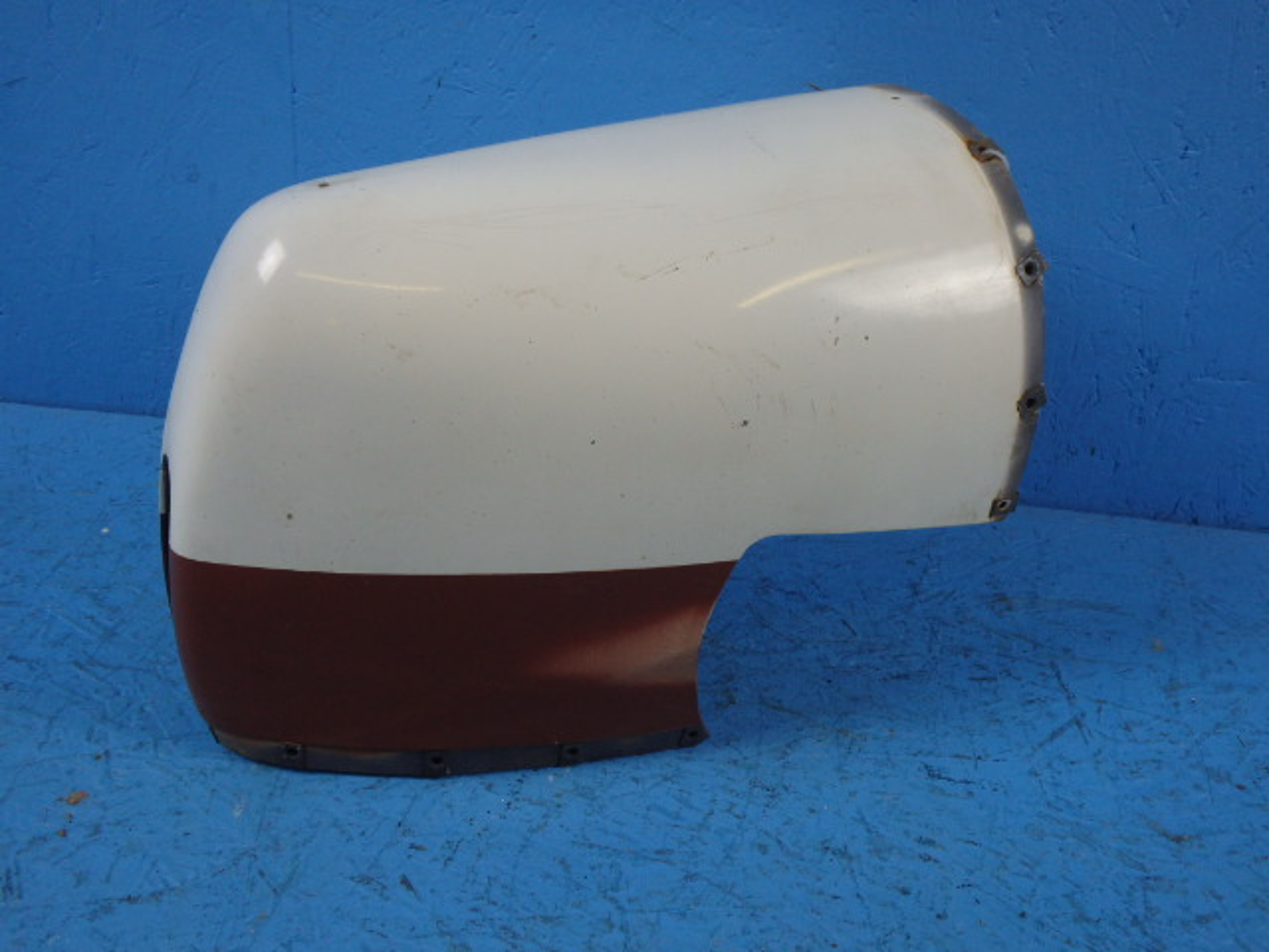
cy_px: 476
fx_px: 1026
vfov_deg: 49.7
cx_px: 634
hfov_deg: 63.4
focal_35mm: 28
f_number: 3.9
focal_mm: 5
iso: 200
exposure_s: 1/60
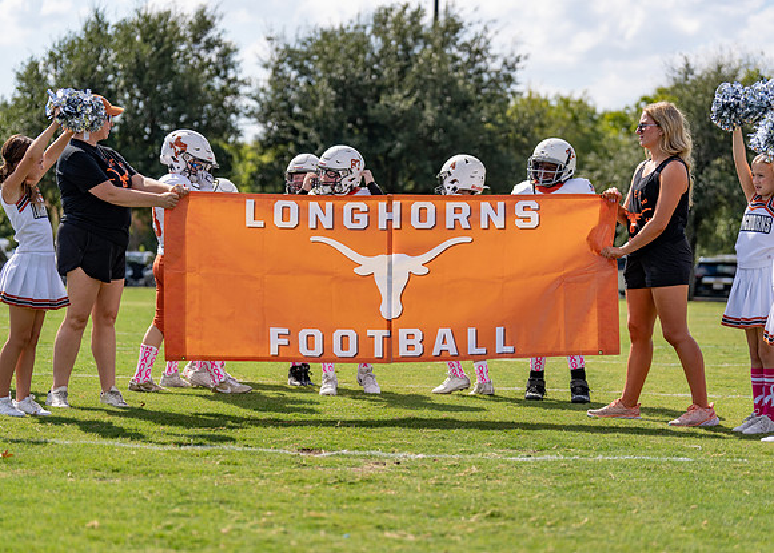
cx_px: 387
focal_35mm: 94
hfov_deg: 21.2
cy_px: 276
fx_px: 2073
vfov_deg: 15.2
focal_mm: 90
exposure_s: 1/1600
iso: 100
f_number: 2.8
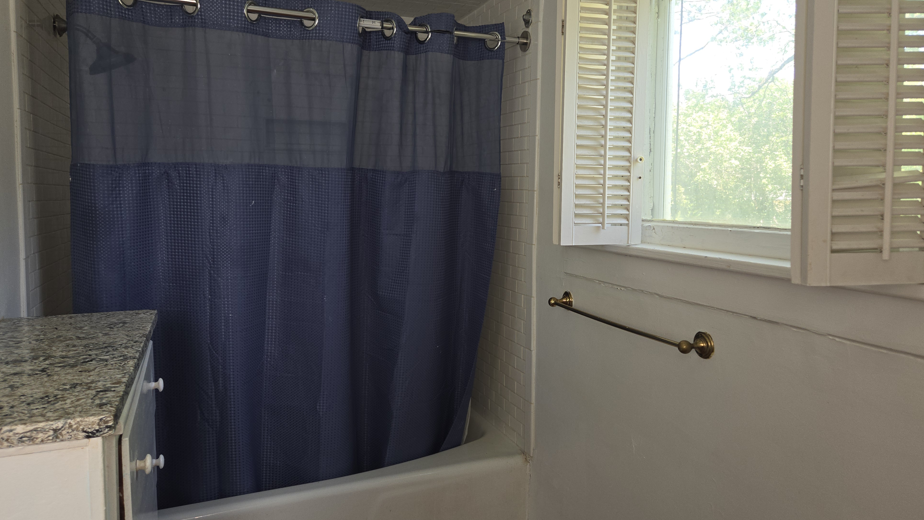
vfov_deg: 44.3
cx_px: 475
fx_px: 637
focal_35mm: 26
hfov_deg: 71.9
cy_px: 230
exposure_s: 1/60
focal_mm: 5.4
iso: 32
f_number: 1.8
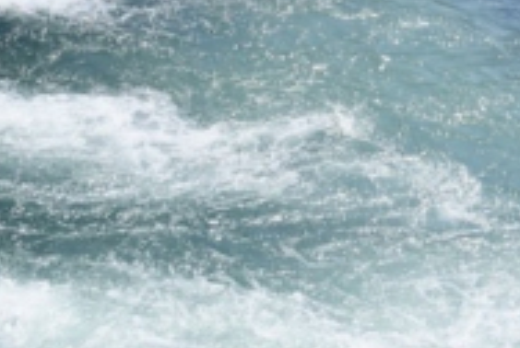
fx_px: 2850
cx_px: 196
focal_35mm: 197
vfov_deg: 6.6
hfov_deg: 10.4
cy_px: -570
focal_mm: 13.34
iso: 125
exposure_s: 1/500
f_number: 5.6
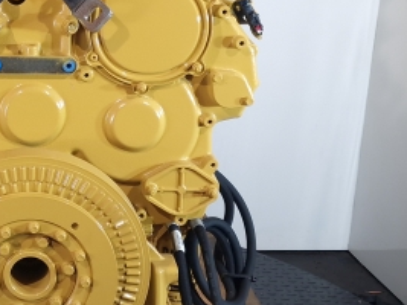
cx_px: 8
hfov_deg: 26.8
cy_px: 99
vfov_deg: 21.2
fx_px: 811
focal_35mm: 69
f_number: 1.8
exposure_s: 1/50
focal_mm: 6.4
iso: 80
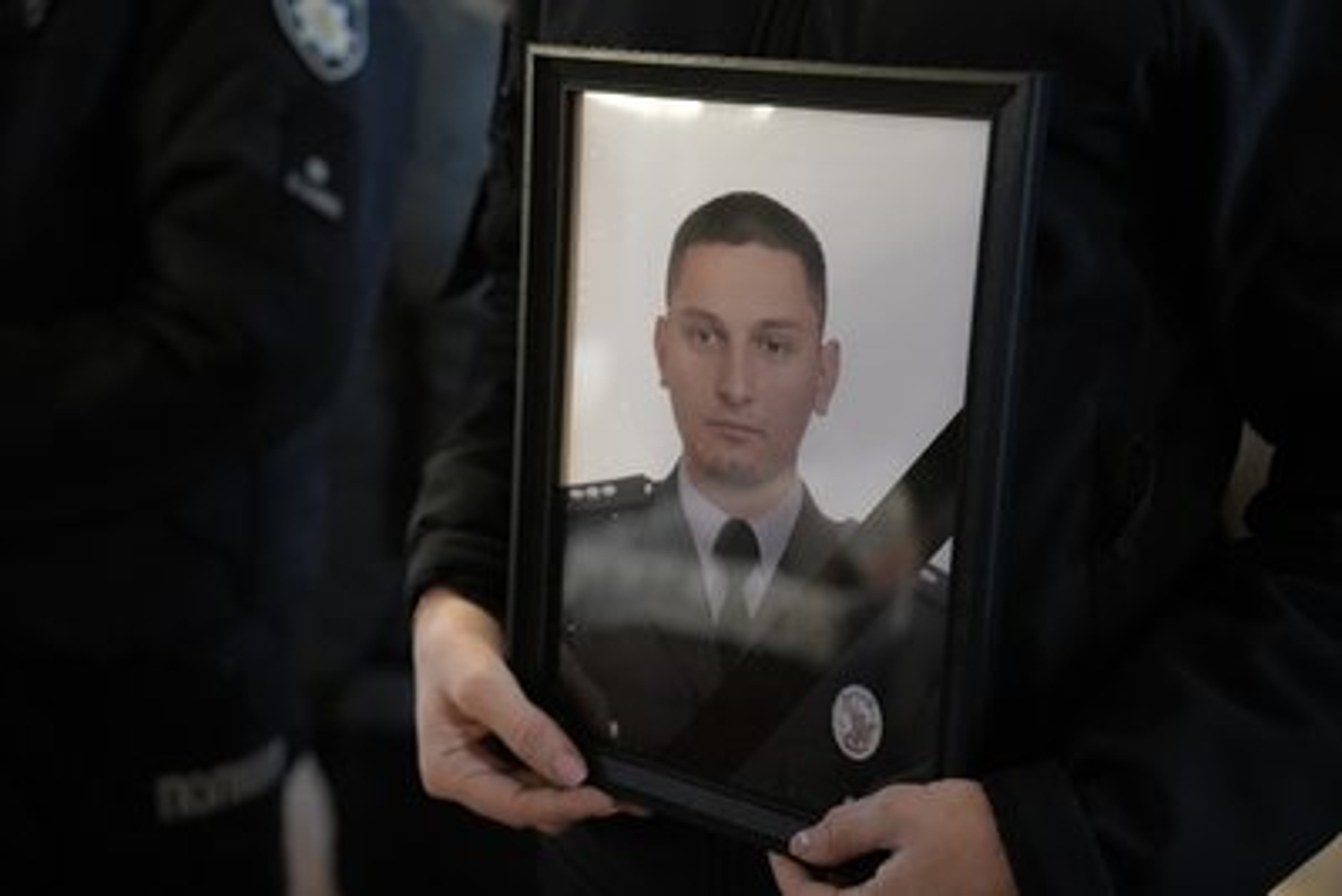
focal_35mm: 49
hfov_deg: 40.3
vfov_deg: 27.5
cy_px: 448
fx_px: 1827
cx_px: 671
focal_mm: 49
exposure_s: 1/30
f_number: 2.8
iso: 12800
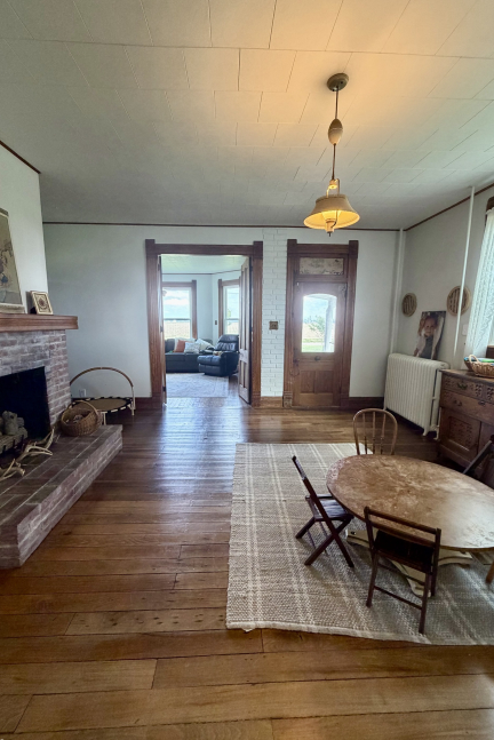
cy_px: 372
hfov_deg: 77.4
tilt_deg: -8.3
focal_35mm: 15
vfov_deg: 100.4
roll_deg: -0.6
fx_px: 308
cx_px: 241
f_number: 2.2
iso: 250
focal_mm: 2.22
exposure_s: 1/60
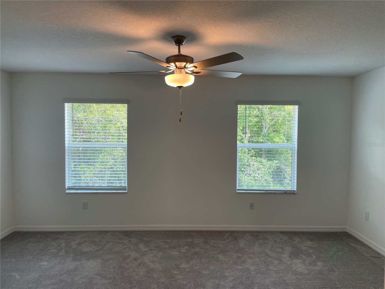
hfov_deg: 67.3
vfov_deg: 53.1
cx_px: 192
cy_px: 144
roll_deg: +0.1
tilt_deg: -2.7
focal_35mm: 26
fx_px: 289
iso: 50
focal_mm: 4.2
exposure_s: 1/120
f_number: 1.6
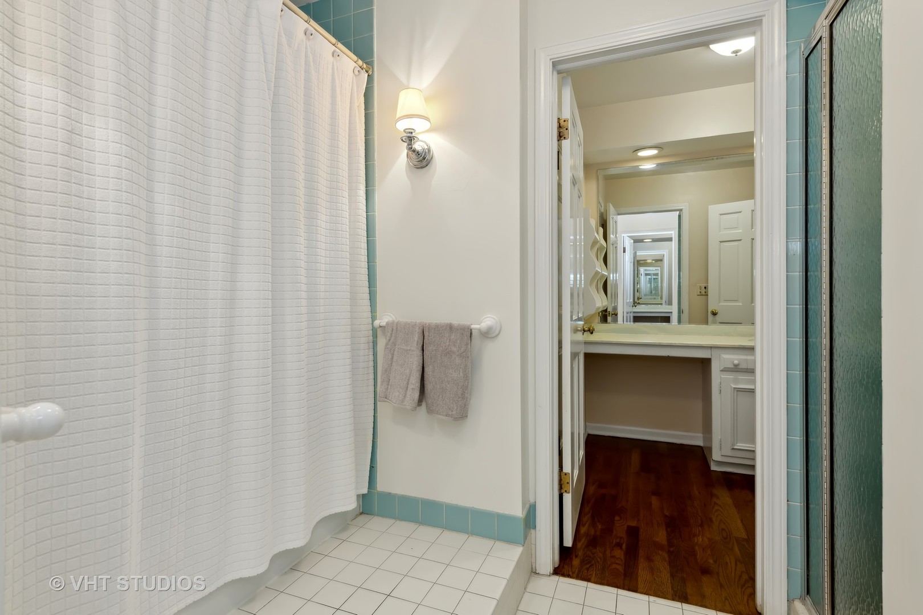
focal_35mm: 18
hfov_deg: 90.0
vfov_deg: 67.4
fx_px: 461
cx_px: 462
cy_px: 308
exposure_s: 1/15
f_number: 9.5
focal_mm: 18
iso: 200
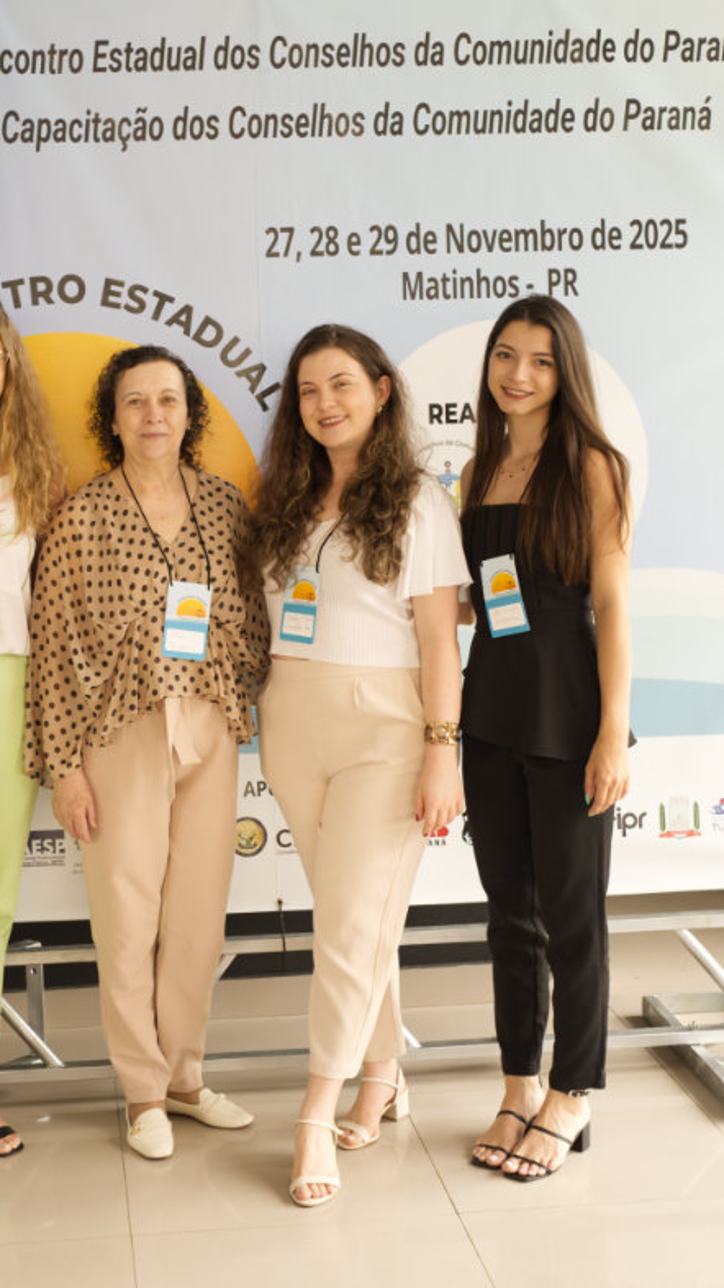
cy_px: 653
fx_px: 1912
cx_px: 208
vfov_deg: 37.2
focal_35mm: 56
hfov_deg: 21.3
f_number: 4
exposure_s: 1/100
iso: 320
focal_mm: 35
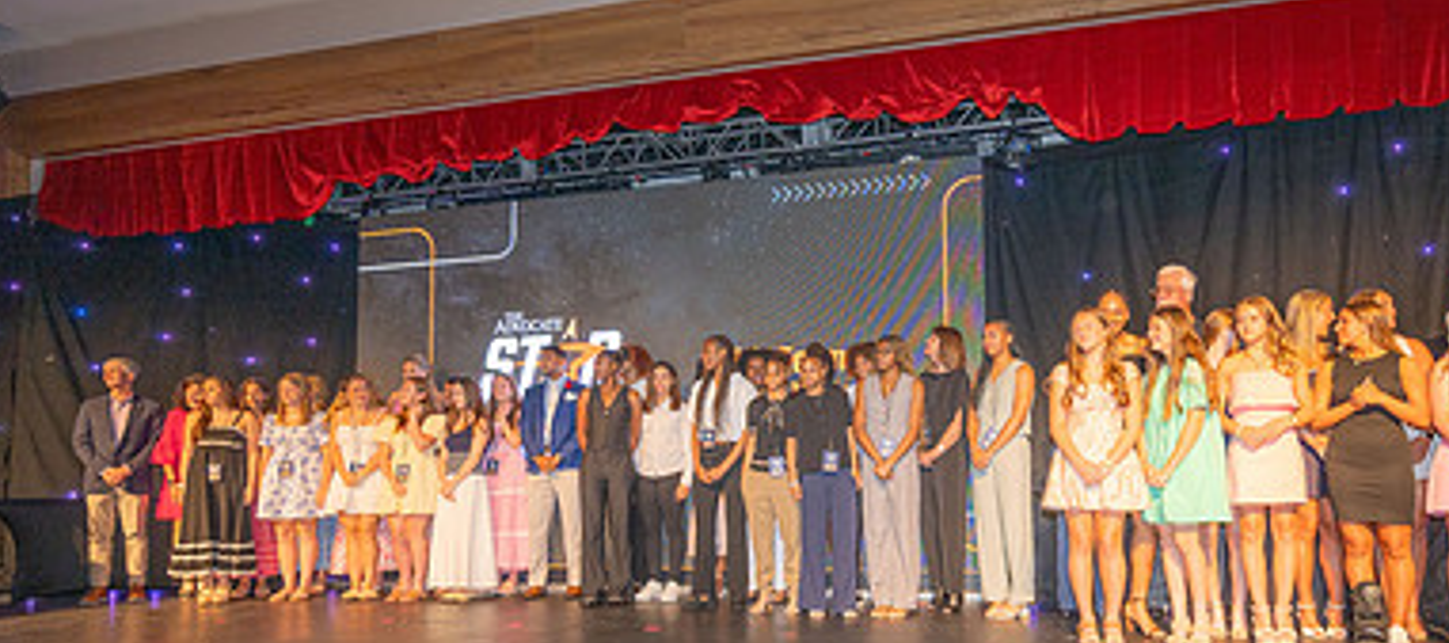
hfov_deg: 76.1
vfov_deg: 38.2
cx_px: 845
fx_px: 916
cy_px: 433
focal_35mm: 25
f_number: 4
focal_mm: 14
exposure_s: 1/40
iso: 320
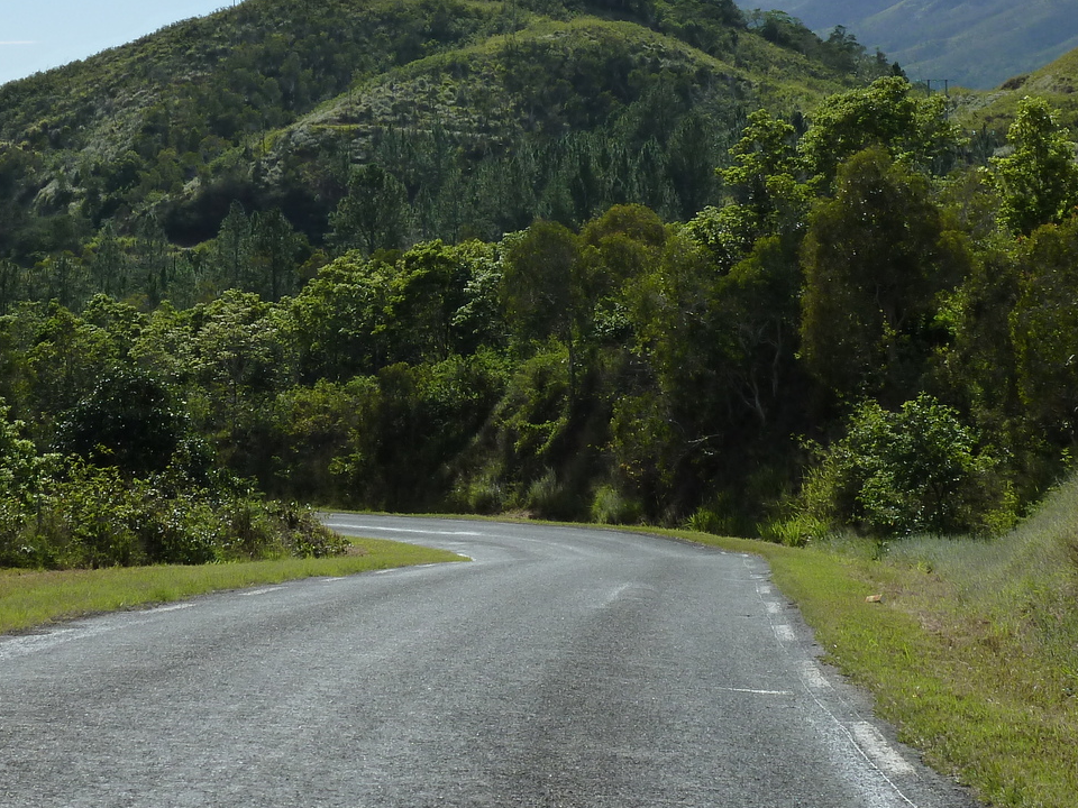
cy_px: 193
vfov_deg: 14.0
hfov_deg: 18.7
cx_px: 428
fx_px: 3270
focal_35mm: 105
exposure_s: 1/640
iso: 125
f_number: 5.6
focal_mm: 10.3
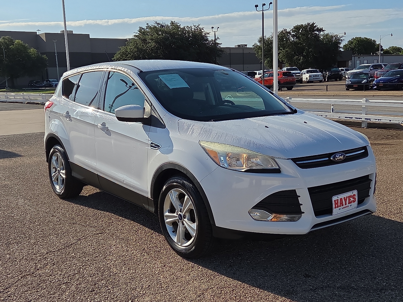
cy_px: 151
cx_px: 202
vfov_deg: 36.0
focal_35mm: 40
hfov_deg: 46.8
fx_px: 466
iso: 25
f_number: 1.8
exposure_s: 1/2500
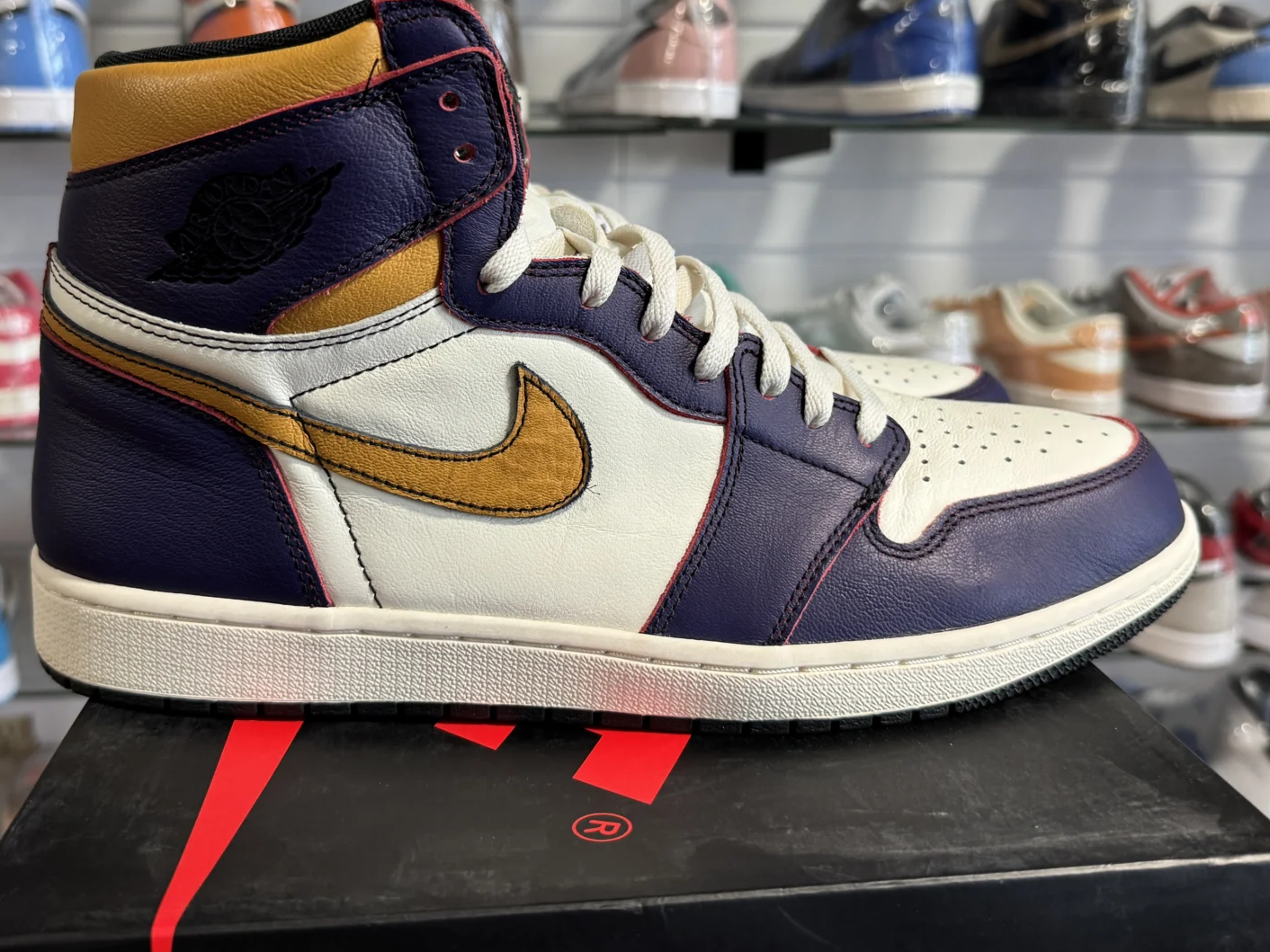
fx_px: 1247
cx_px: 573
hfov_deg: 53.9
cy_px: 377
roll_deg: -0.1
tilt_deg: -12.8
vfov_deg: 41.6
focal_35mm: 34
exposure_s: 1/60
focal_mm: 6.76
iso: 200
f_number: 1.78
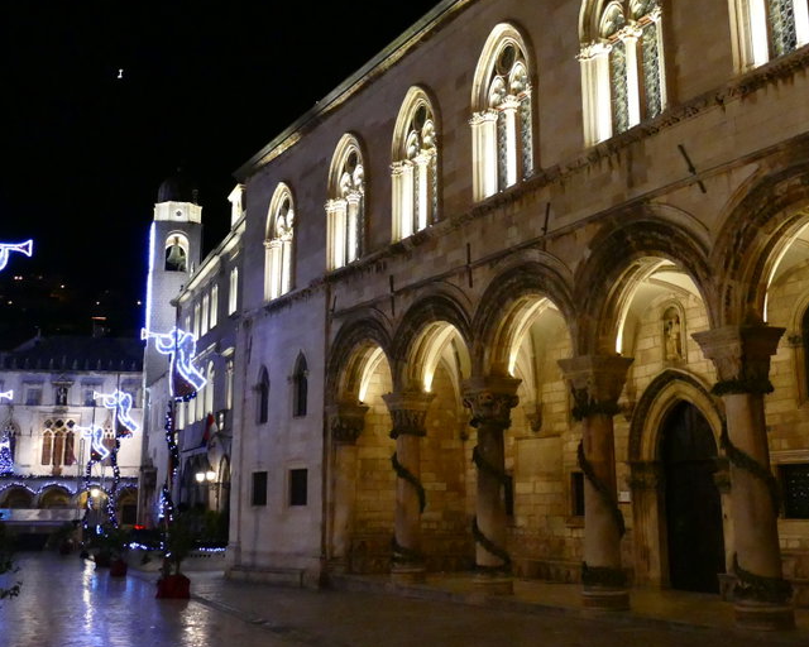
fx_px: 1054
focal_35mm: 44
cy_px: 248
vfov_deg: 34.0
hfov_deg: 42.0
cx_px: 373
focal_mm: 9.12
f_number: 2.8
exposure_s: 1/60
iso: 3200
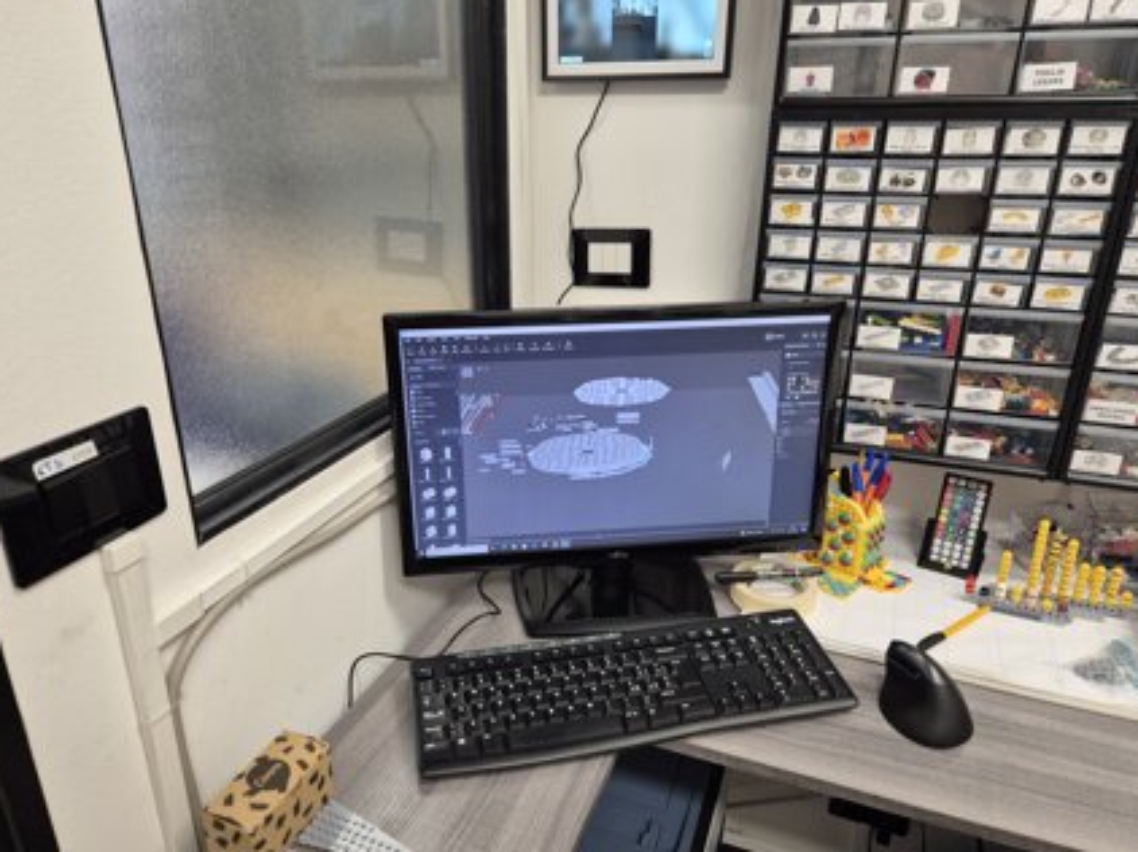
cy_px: 434
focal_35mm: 24
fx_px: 789
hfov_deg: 71.6
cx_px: 561
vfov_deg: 56.8
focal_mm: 5.4
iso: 160
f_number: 1.8
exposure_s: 1/60
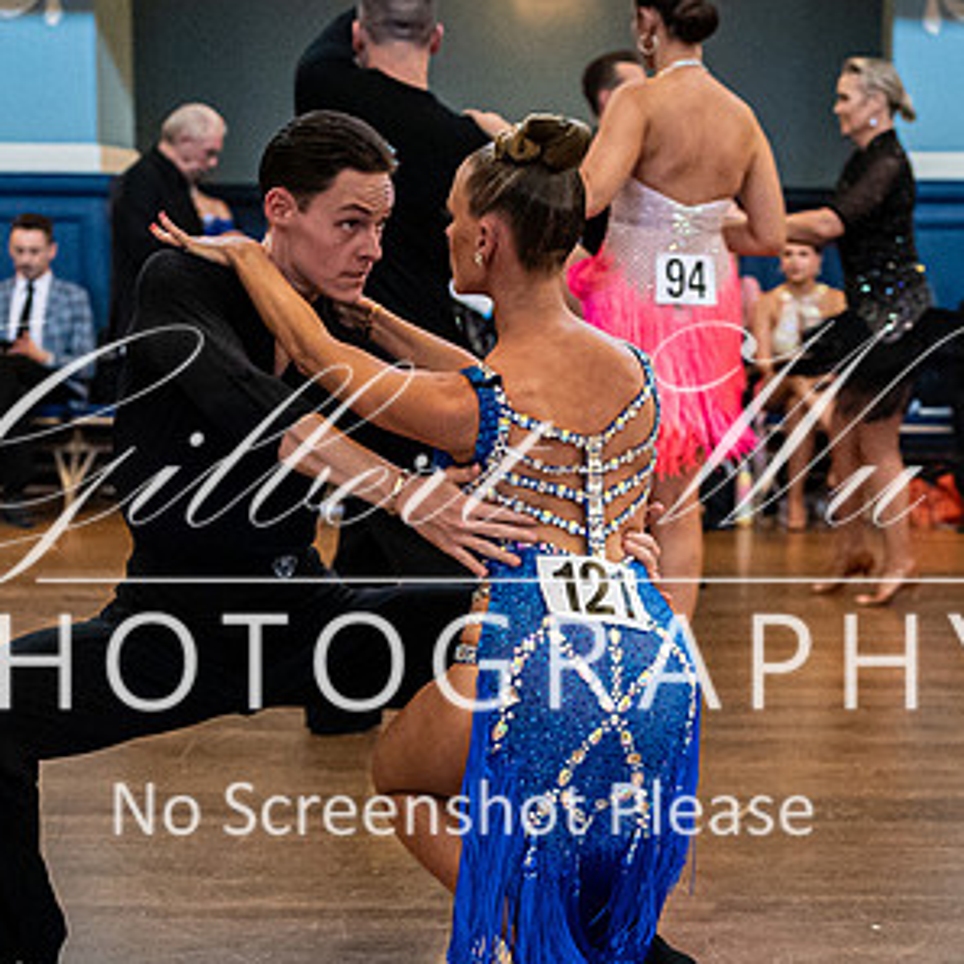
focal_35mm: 79
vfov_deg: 21.9
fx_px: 2489
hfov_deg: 21.8
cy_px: 619
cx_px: 698
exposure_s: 1/500
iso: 6400
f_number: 2.2
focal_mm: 35
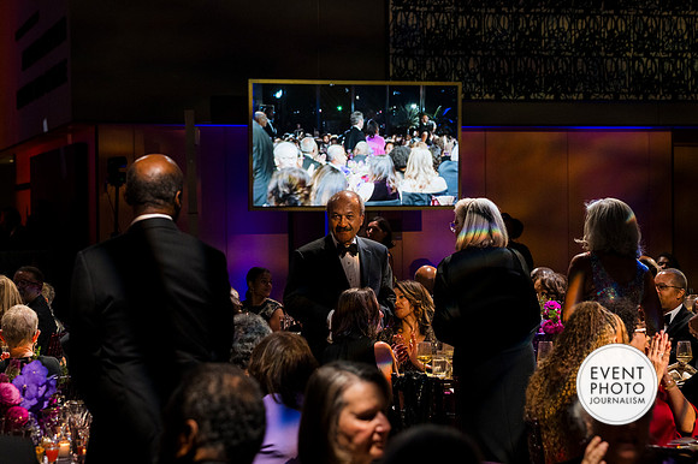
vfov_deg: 14.7
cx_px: 349
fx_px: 1802
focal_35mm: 93
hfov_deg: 21.9
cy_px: 232
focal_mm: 62
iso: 900
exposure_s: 1/200
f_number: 3.5
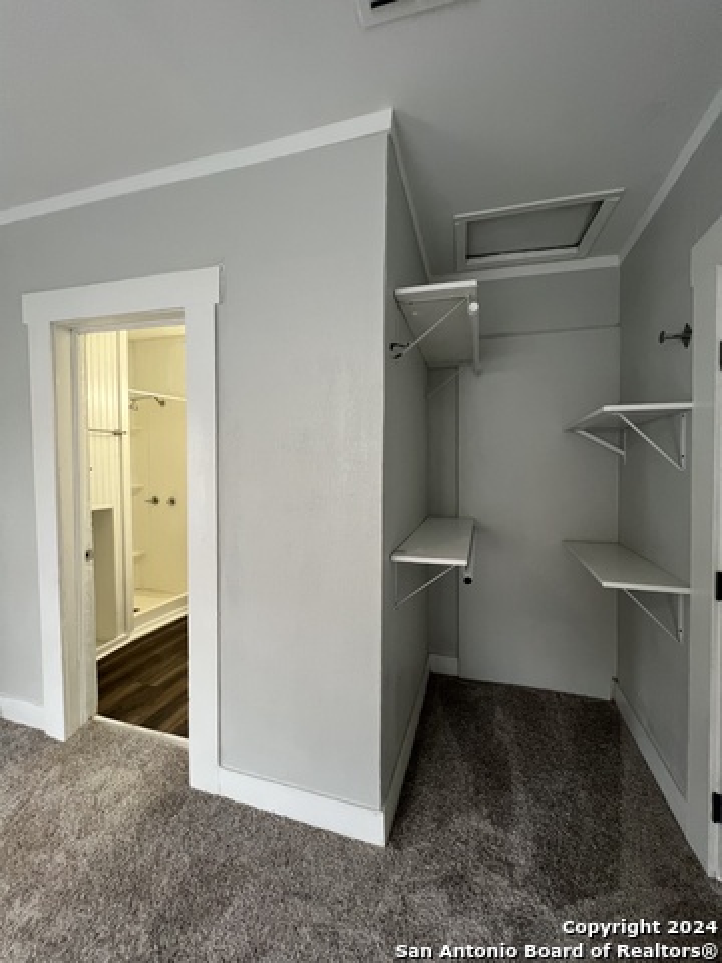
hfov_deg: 89.9
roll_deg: +0.5
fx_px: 362
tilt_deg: -2.0
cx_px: 361
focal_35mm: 13
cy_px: 482
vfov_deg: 106.2
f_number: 1.8
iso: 320
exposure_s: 1/60
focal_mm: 1.57
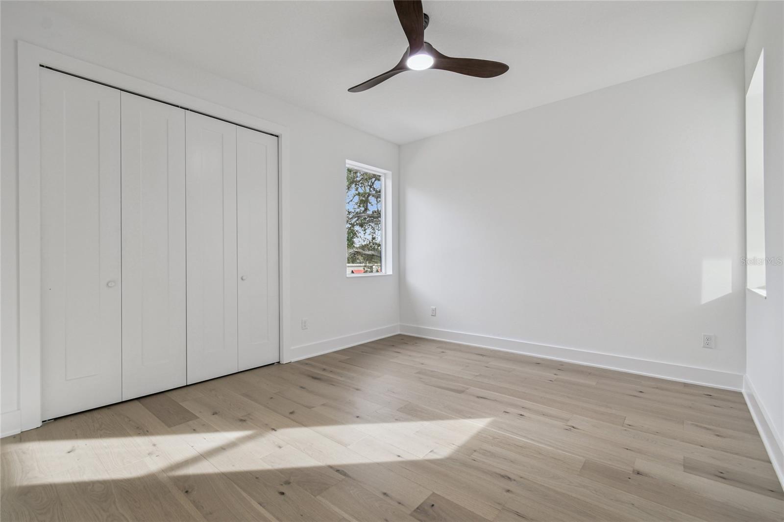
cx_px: 392
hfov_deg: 100.4
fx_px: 327
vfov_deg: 77.3
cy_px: 261
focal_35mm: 15
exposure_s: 1/13
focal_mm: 10
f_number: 7.1
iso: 100
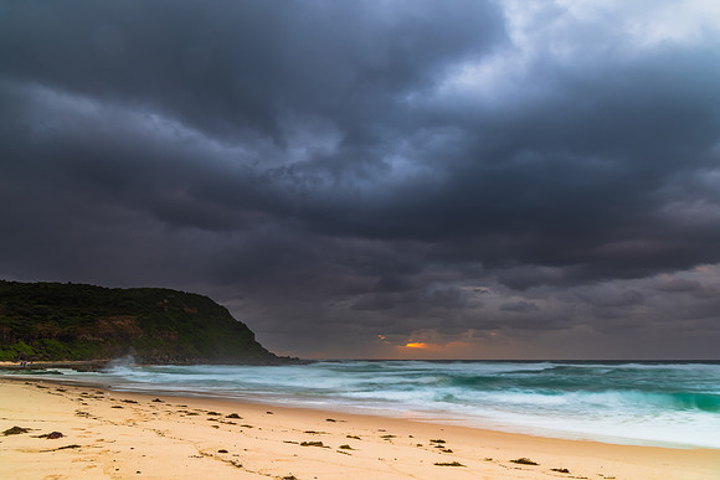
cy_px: 240
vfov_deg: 51.6
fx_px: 497
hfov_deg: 71.8
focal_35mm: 25
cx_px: 360
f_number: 9
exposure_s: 1.6
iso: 100
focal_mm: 24
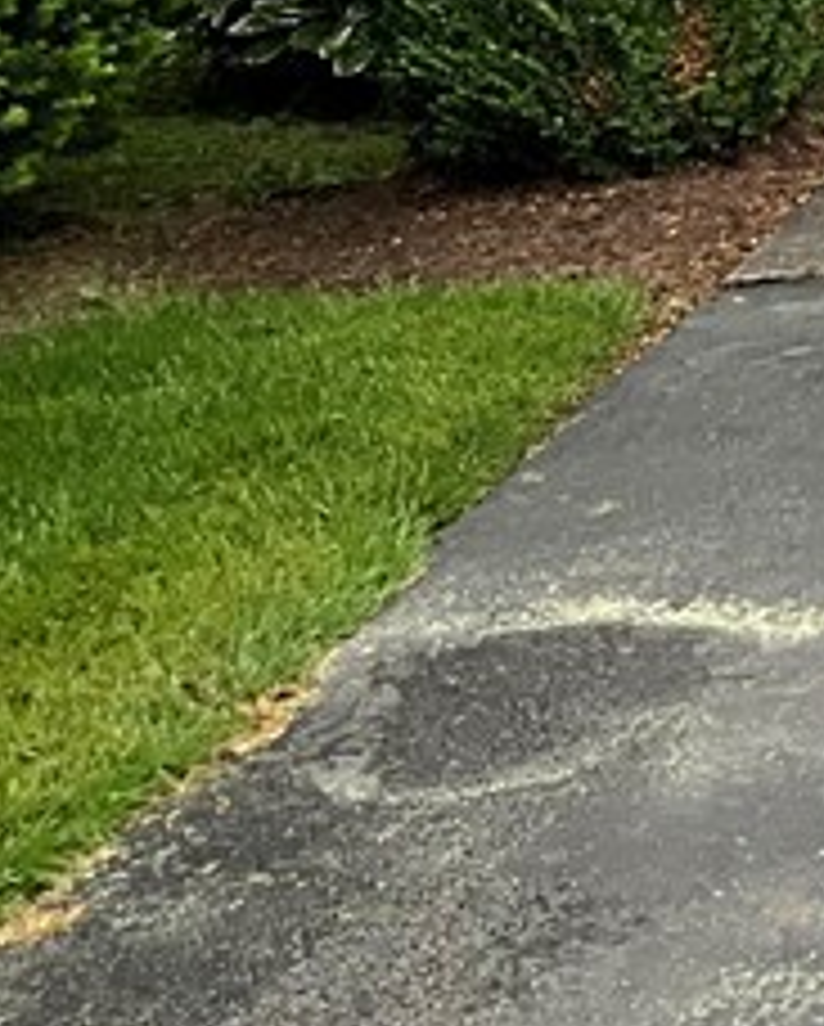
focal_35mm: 127
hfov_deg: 10.1
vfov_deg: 14.7
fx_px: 3864
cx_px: 2179
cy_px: -176
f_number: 1.8
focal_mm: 3
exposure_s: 1/164
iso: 20
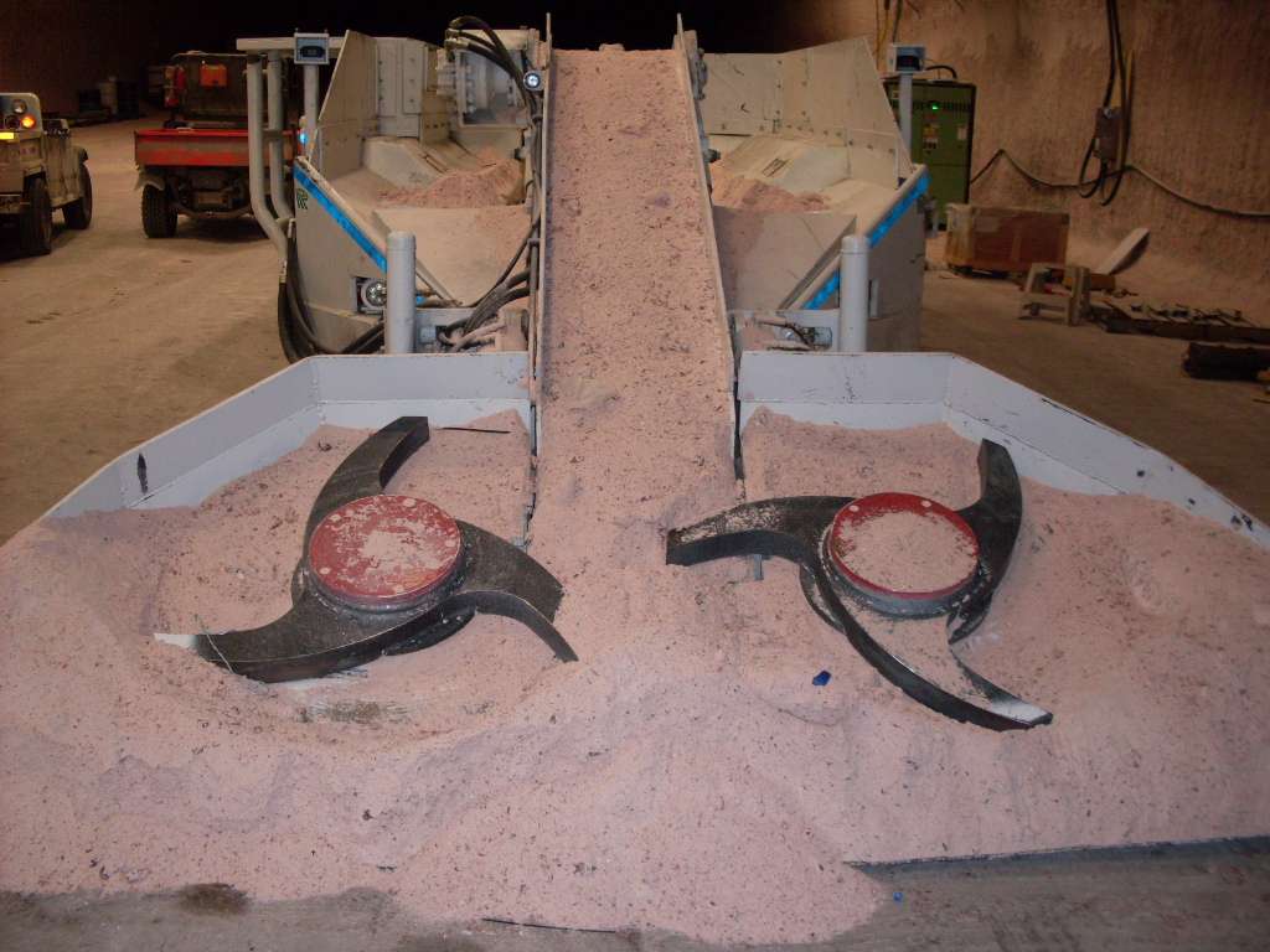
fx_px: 1394
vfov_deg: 37.7
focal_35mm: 38
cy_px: 476
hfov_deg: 49.0
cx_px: 635
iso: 100
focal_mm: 6.3
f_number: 2.8
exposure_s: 1/45
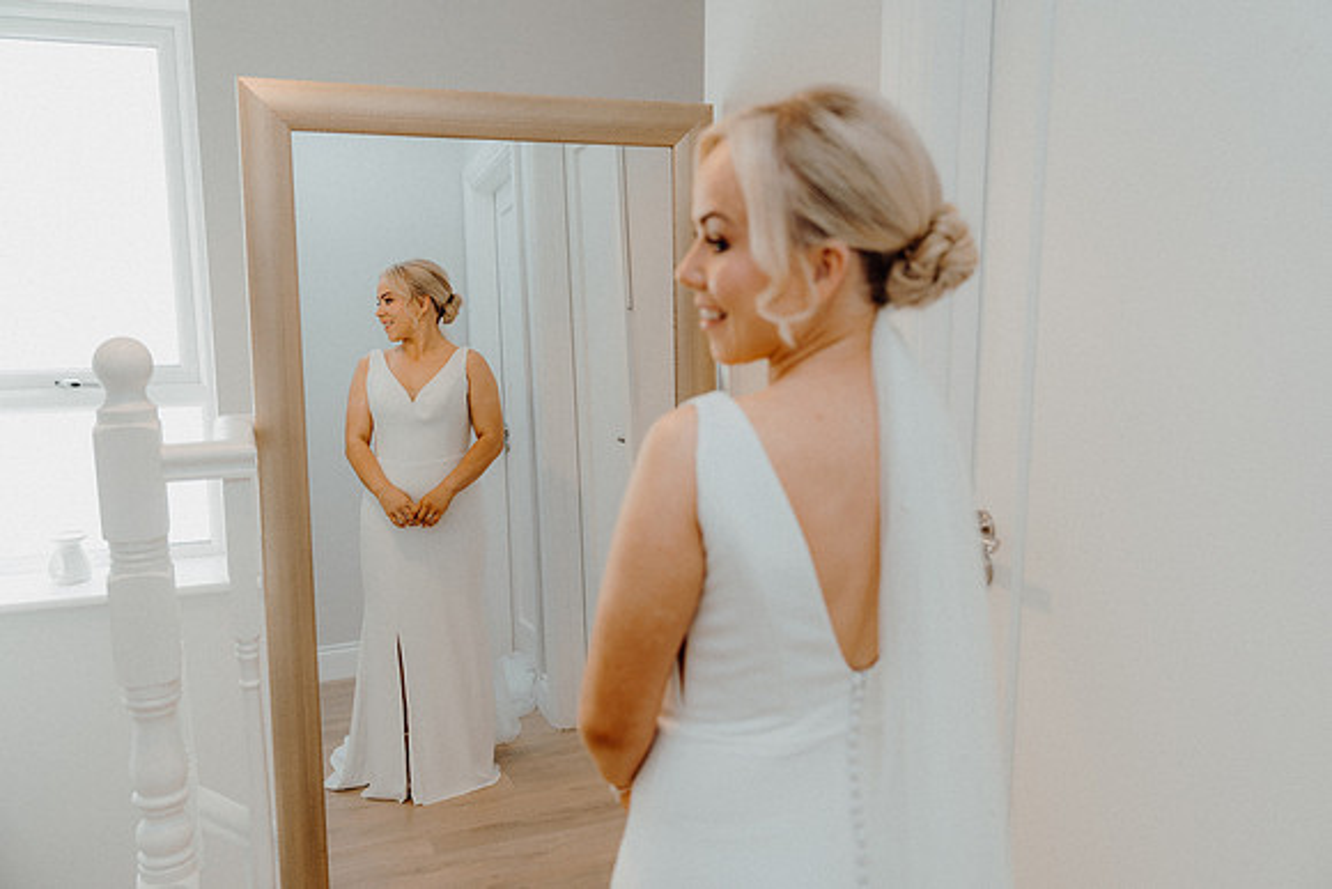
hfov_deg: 60.3
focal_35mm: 31
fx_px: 1148
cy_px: 444
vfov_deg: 42.3
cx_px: 666
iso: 400
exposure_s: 1/160
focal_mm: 31
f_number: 3.5
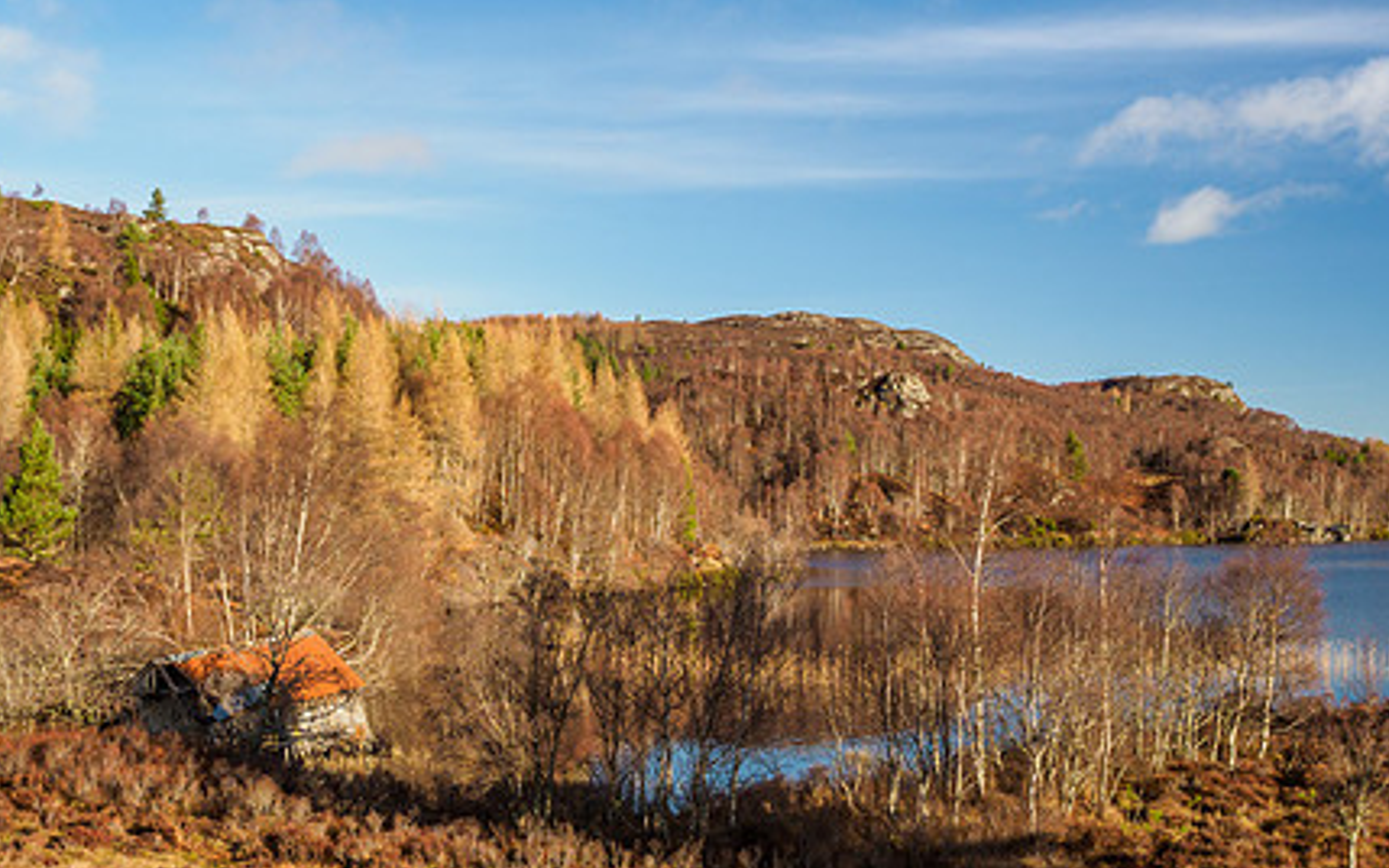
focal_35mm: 43
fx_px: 1628
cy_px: 409
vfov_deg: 29.8
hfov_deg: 46.1
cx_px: 583
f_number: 7.1
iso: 200
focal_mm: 15
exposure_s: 1/125
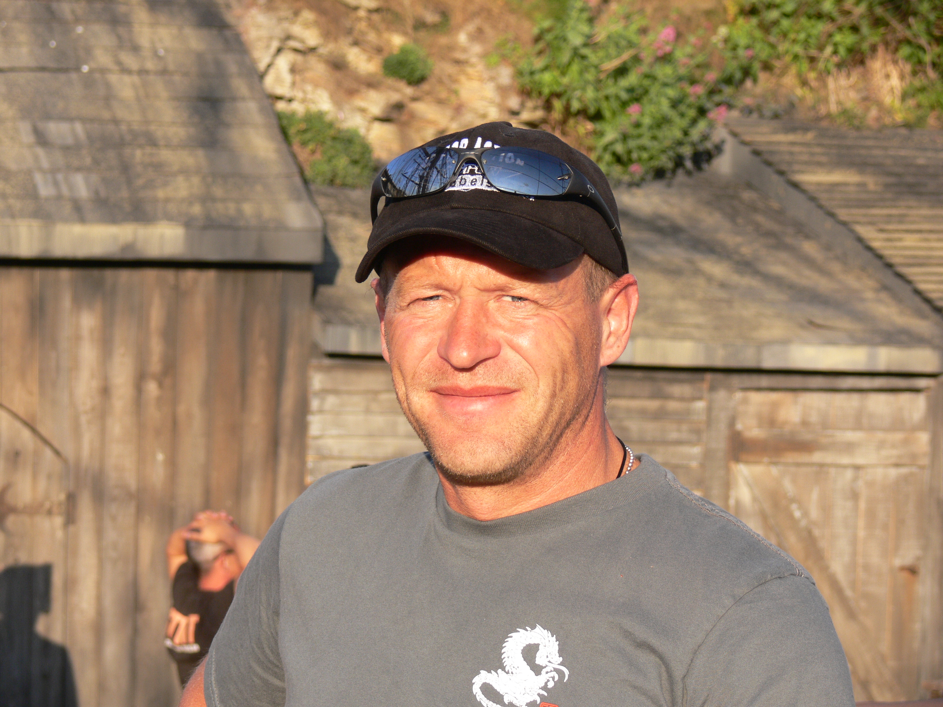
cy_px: 354
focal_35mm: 130
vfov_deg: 11.4
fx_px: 3541
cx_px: 472
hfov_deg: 15.2
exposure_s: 1/100
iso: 80
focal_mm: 27.4
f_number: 4.5
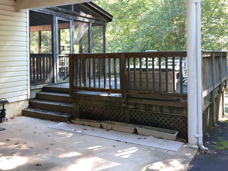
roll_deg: +0.6
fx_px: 257
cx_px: 96
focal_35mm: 39
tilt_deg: -0.5
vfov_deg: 36.6
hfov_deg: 47.7
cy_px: 63
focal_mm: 4.15
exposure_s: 1/15
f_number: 2.2
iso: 25
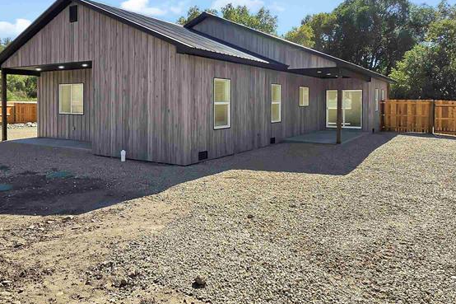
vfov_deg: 51.3
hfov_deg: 71.5
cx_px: 224
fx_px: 317
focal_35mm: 25
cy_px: 157
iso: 100
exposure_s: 1/3418
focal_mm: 2.2
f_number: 2.2
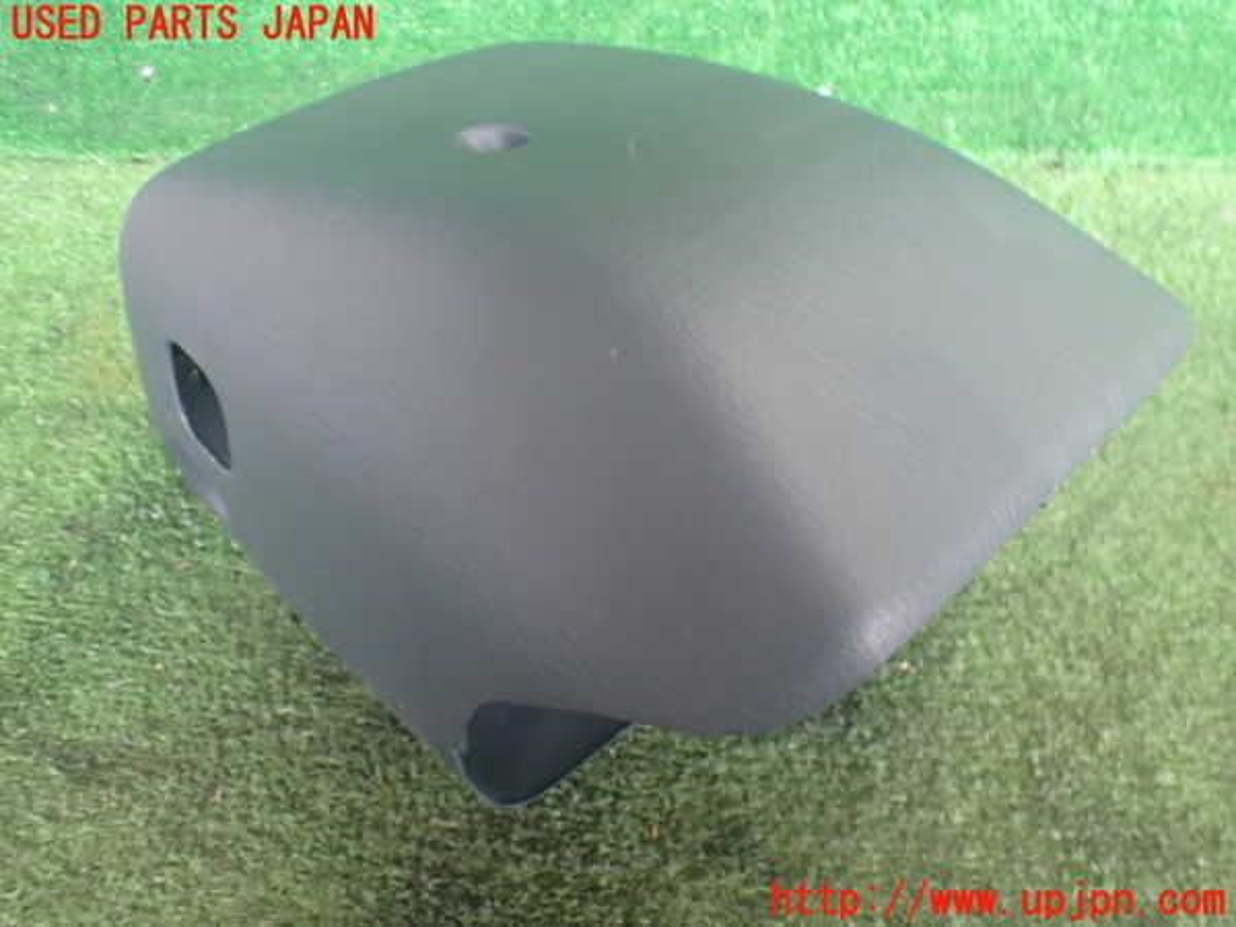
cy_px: 464
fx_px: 1071
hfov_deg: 60.0
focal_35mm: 30
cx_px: 618
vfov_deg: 46.8
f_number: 2.3
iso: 800
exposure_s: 1/60
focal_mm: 5.4
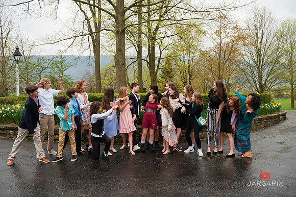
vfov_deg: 42.3
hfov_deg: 60.3
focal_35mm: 31
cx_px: 148
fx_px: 255
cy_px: 98
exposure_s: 1/1250
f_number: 5
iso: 320
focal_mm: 31
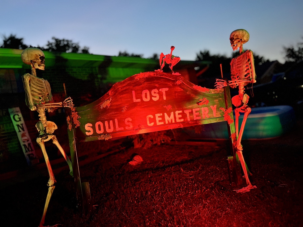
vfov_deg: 53.1
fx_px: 228
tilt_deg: +0.3
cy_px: 114
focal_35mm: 26
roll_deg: +11.0
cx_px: 152
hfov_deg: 67.3
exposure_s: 1/30
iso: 1000
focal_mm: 5.7
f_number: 1.5
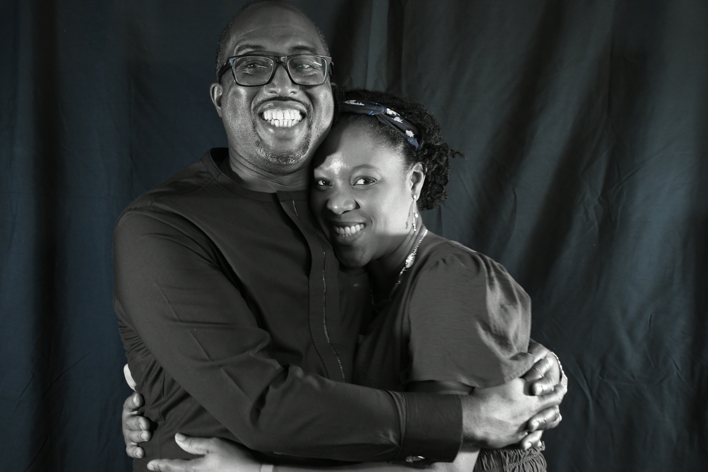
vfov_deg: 28.1
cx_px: 354
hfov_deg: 41.1
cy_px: 236
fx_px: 944
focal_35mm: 48
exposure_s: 1/10
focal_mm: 32
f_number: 4
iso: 800
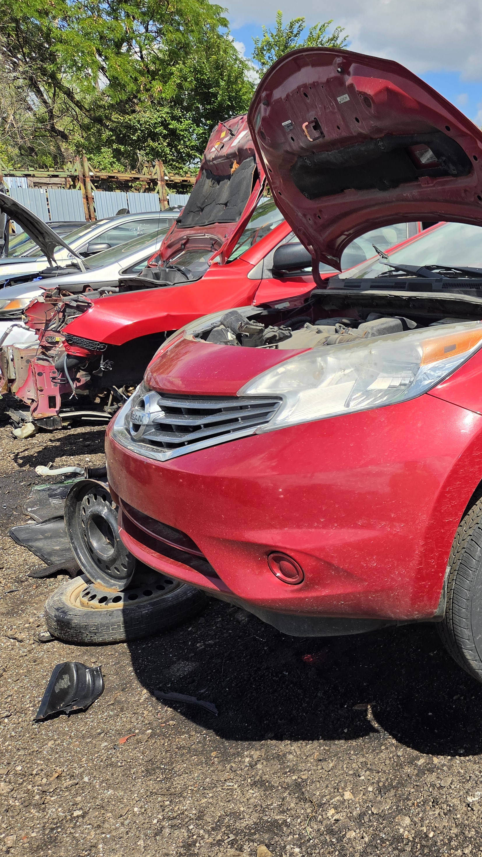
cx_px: 545
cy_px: 424
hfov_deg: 30.5
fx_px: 773
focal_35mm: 34
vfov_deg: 58.0
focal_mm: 5.4
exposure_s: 1/5127
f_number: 1.8
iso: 80
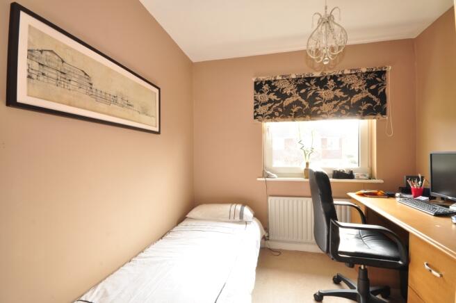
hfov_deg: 100.4
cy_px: 152
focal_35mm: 15
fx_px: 190
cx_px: 228
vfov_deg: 77.2
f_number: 11
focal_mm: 10
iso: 200
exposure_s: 1/3
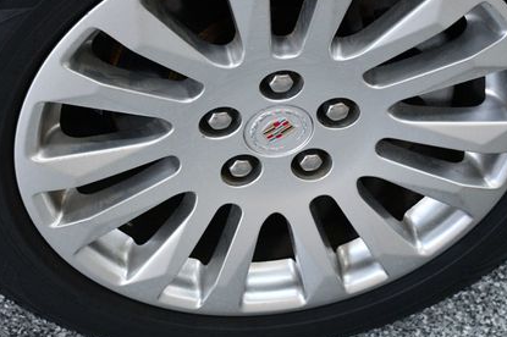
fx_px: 1238
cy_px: 115
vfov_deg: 15.5
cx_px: 266
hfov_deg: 23.1
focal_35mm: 88
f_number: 4.2
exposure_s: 1/125
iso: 1400
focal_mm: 38
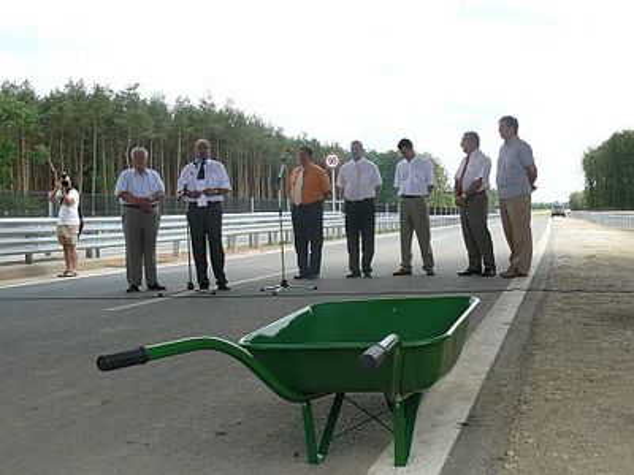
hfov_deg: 41.2
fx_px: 843
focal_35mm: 46
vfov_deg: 31.5
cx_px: 317
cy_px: 238
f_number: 5.6
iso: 100
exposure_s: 1/200
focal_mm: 8.7
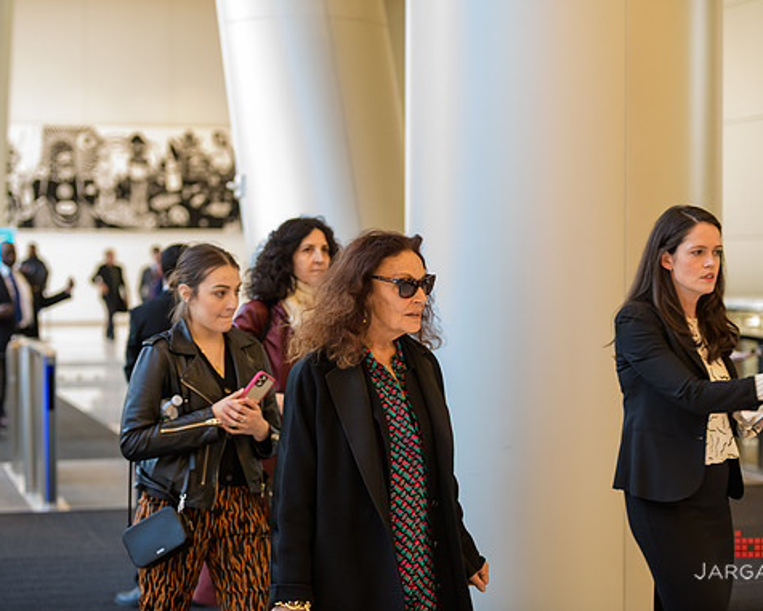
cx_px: 383
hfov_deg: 23.8
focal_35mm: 80
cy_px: 304
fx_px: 1807
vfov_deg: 19.2
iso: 1250
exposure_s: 1/125
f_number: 3.2
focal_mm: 70
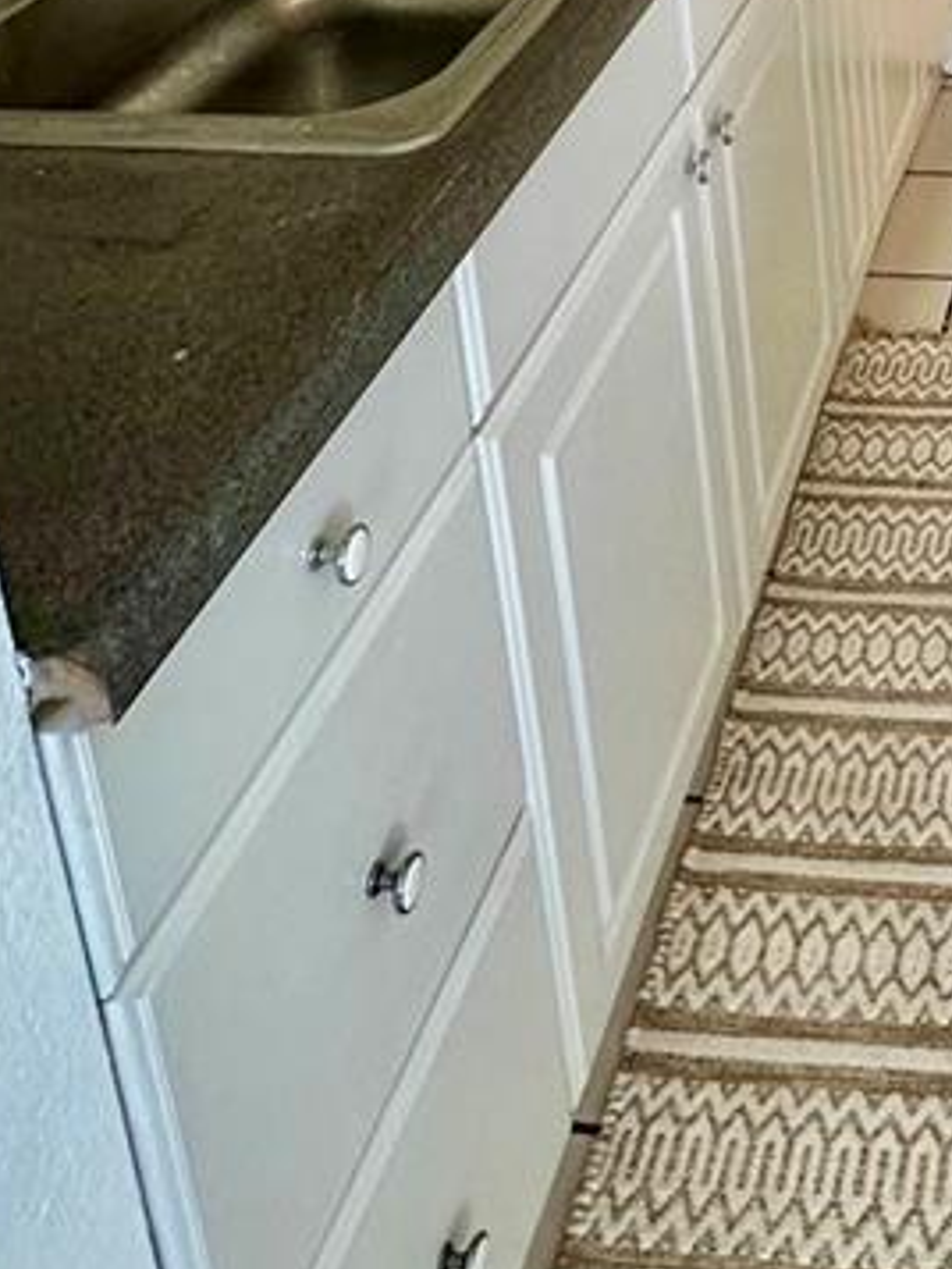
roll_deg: +1.5
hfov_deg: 28.2
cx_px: 1041
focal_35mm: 47
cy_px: -309
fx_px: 1722
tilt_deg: -17.5
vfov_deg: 32.3
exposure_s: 1/120
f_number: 2.2
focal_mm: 2.22
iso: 160
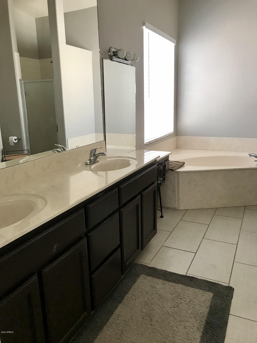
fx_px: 277
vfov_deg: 63.4
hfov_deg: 49.7
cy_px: 172
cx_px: 128
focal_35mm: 28
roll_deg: +1.4
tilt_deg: -14.2
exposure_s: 1/30
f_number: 1.8
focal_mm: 3.99
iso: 25
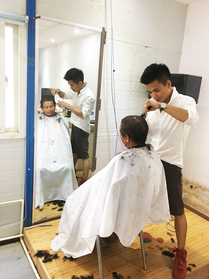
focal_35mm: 29
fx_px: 233
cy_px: 140
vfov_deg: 61.7
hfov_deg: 48.2
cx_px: 104
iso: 80
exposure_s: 1/17
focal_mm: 4.15
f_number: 2.2
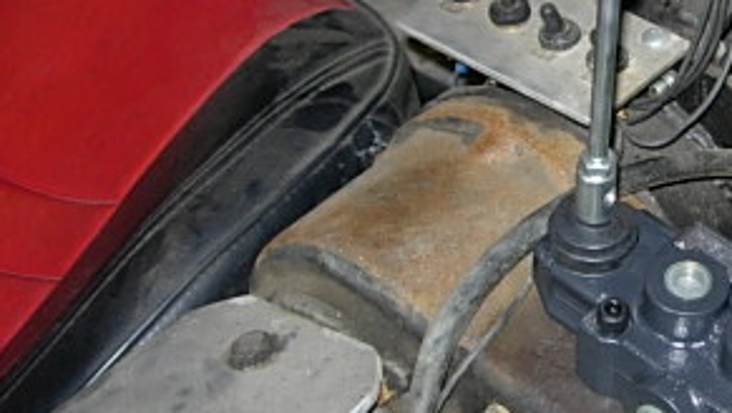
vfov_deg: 13.3
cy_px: 133
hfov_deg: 22.5
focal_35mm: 91
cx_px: 740
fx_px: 1767
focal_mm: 7.8
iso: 79
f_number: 2.8
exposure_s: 1/64
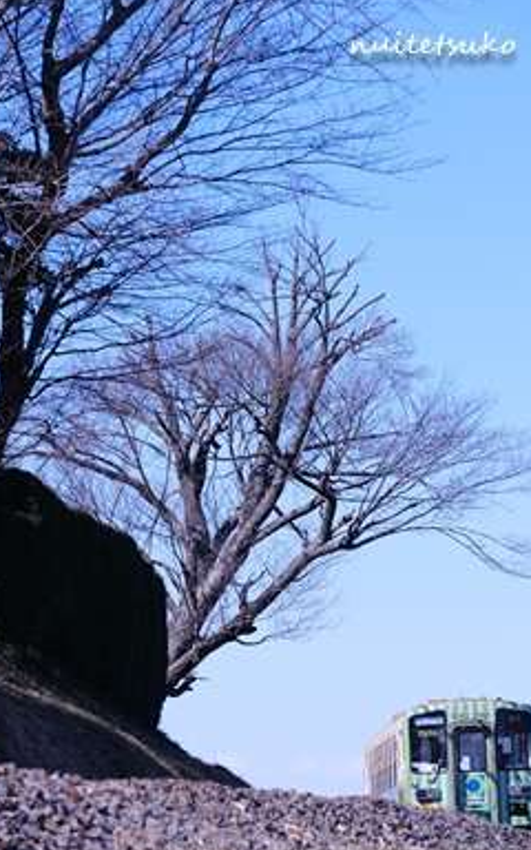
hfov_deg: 8.4
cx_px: 267
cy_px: 432
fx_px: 3635
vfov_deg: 13.3
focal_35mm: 157
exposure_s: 1/500
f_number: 7.1
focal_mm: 98.6
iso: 320
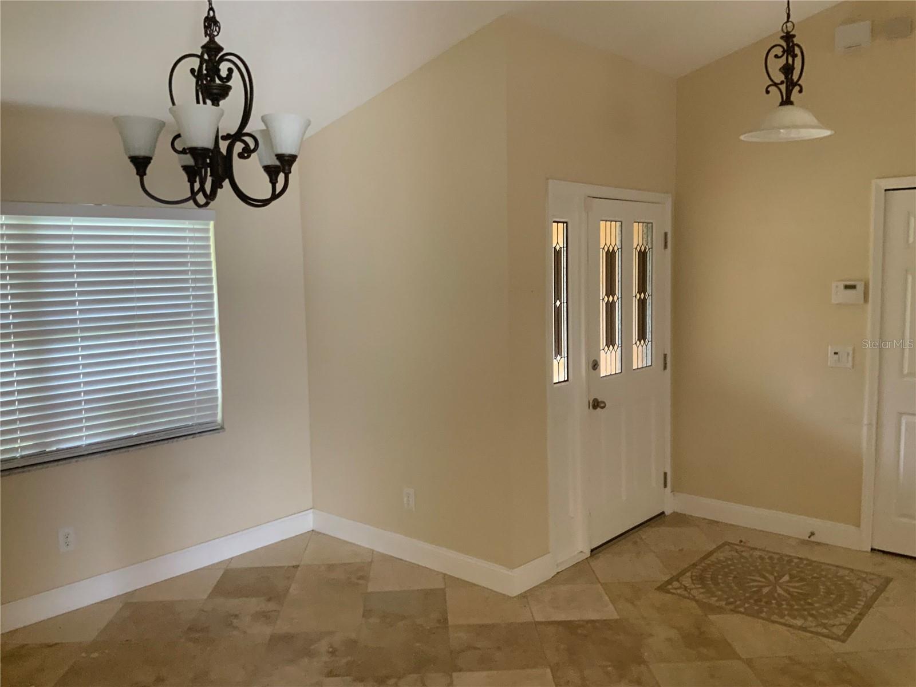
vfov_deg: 48.2
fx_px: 767
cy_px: 344
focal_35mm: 29
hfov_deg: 61.7
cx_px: 458
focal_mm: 3
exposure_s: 1/60
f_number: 1.8
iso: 160
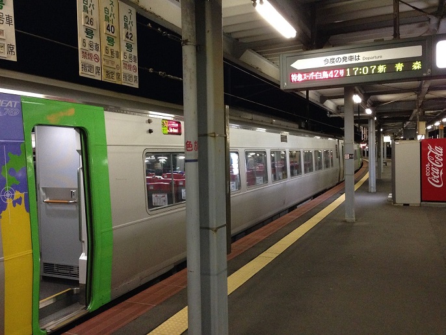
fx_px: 425
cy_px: 168
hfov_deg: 55.3
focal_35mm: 33
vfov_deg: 43.0
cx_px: 223
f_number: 2.4
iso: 400
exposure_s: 1/20
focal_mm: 4.12
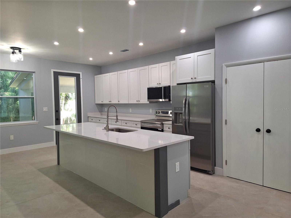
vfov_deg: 58.9
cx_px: 146
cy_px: 109
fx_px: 193
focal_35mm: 23
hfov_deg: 73.9
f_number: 1.8
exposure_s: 1/40
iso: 64
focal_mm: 5.54
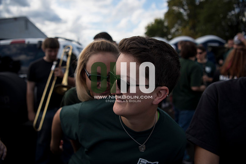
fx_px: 164
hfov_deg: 73.7
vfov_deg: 53.2
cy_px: 82
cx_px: 123
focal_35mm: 24
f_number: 2.8
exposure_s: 1/2000
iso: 250
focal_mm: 24
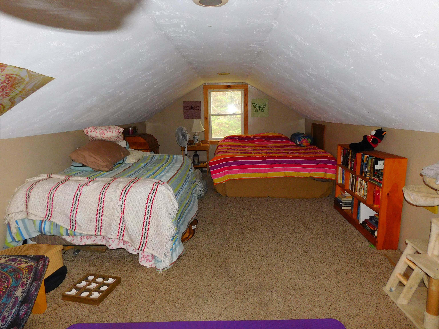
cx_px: 220
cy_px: 164
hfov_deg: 73.9
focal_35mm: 23
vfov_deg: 58.9
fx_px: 292
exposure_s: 1/30
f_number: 3
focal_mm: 4
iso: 200
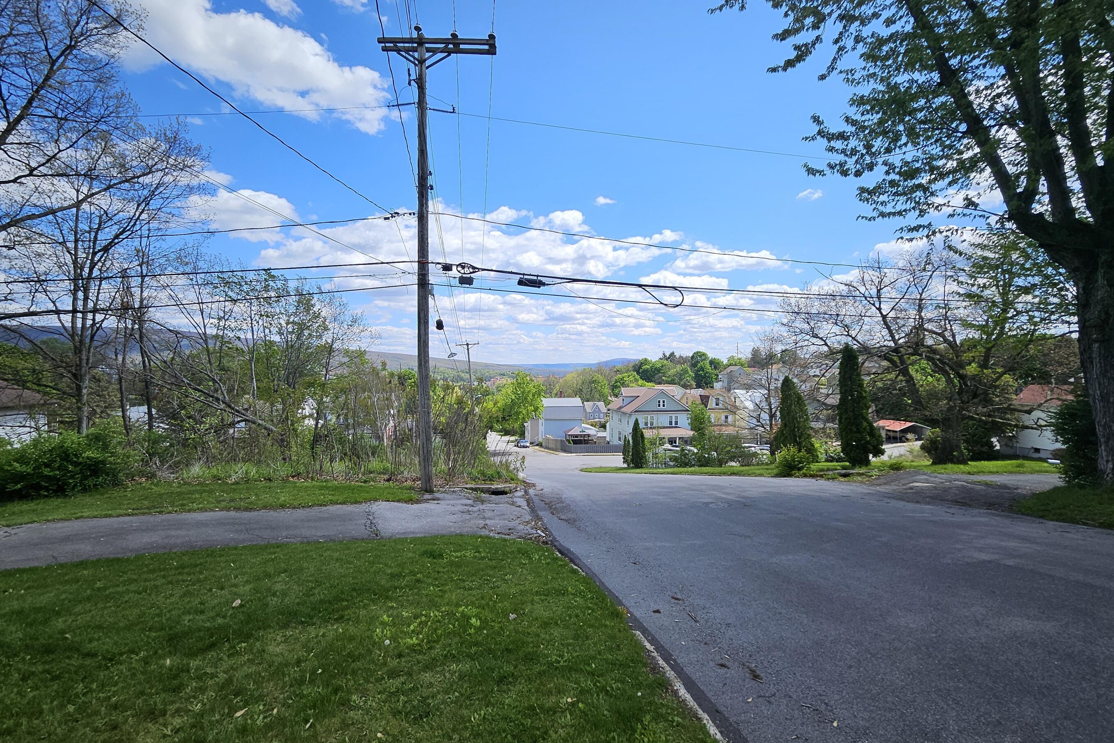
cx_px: 548
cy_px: 373
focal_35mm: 15
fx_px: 464
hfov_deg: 100.4
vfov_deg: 77.3
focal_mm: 1.74
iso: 32
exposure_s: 1/1290
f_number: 2.2
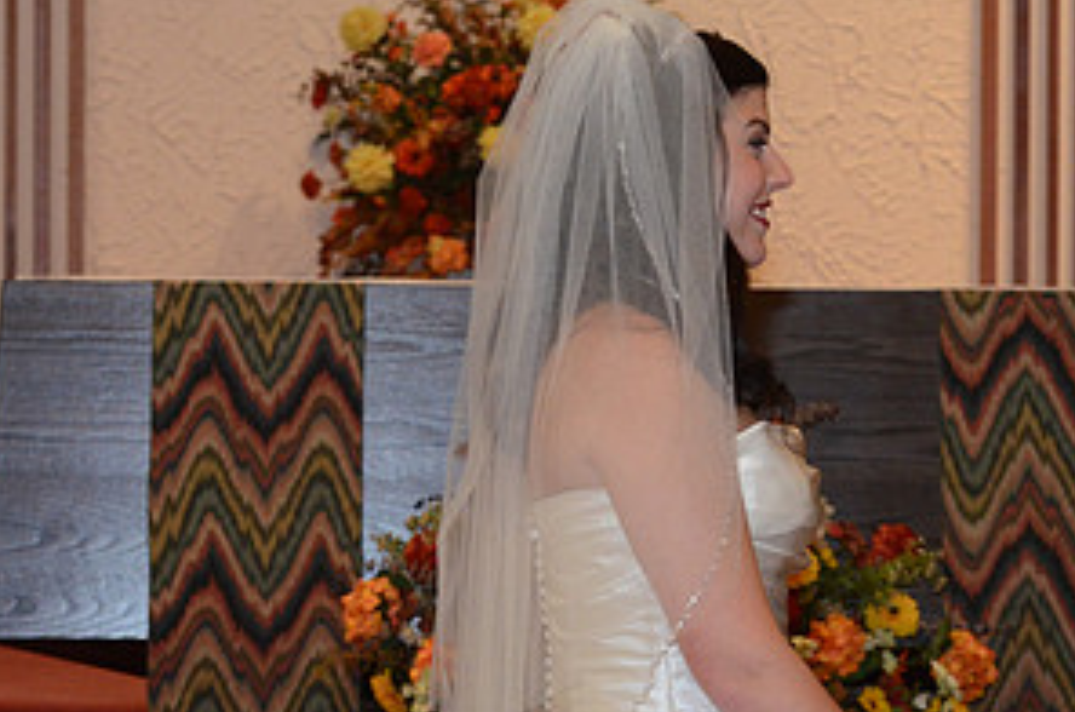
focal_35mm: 241
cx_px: 1006
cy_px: 454
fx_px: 7181
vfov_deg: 5.7
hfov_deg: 8.5
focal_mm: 82
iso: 2000
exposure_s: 1/80
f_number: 7.1
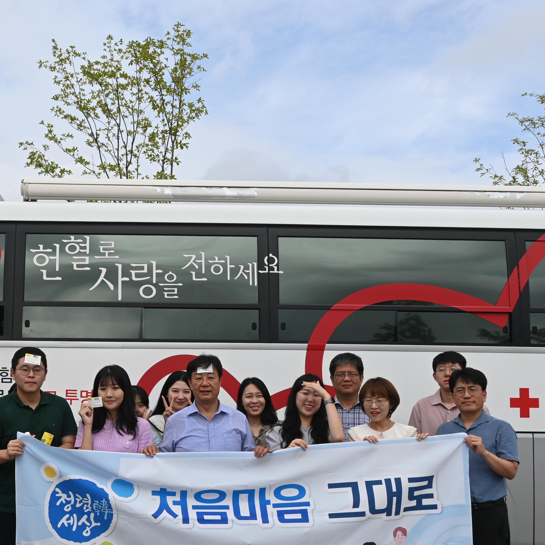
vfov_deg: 34.8
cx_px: 149
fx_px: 862
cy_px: 352
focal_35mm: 48
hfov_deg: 34.5
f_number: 7.1
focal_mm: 19.5
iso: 100
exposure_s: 1/400
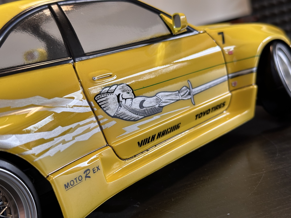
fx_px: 404
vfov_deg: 30.3
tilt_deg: -10.5
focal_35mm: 48
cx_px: 146
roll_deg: +12.7
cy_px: 109
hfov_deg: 39.7
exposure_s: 1/50
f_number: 1.78
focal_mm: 6.86
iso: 80
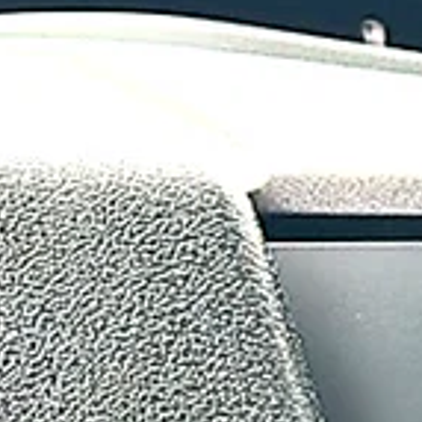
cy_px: 500
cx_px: 885
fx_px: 2993
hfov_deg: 7.7
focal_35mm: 217
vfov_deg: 8.0
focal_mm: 6.86
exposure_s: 1/297
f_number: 1.78
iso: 125
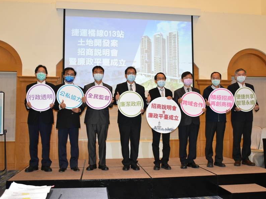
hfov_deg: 49.5
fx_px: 288
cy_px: 99
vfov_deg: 38.1
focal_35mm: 38
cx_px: 137
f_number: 4.5
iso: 800
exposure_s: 1/80
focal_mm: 23
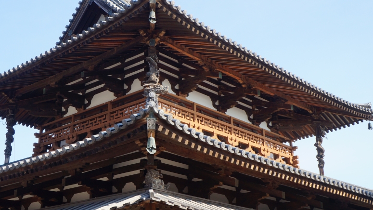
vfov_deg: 21.9
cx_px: 161
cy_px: 81
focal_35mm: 55
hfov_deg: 38.0
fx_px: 541
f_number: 11
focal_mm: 27
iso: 200
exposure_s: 1/100
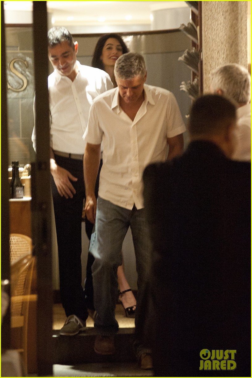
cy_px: 189
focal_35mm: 155
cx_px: 126
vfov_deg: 13.2
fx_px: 1627
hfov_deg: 8.9
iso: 6400
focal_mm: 155
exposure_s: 1/50
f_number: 3.5
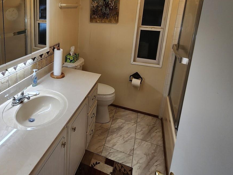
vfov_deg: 54.5
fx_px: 162
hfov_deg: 65.8
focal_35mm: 24
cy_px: 47
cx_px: 50
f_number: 2.2
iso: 64
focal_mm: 2.2
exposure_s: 1/60
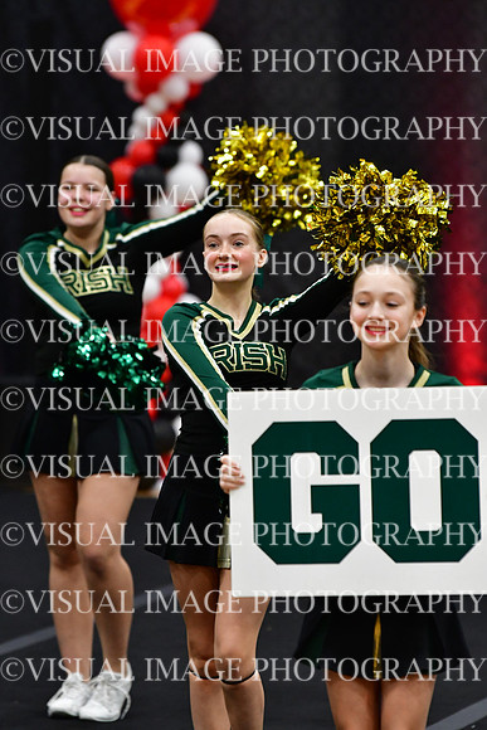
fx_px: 6083
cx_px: 244
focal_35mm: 300
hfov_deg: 4.6
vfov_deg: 6.9
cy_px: 365
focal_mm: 200
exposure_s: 1/500
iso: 4000
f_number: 3.5
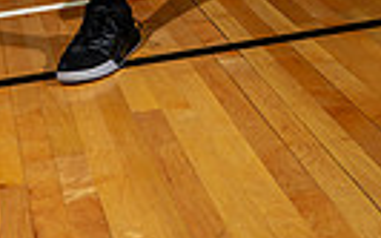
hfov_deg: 20.5
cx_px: 57
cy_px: -324
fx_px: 1038
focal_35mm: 100
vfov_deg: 11.1
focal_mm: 29
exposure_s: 1/125
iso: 100
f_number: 8
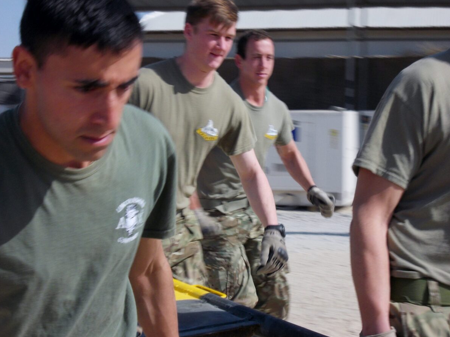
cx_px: 224
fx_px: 1261
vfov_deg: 15.2
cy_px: 169
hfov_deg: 20.2
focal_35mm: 97
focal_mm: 13.6
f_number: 10.6
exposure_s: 1/160
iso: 80
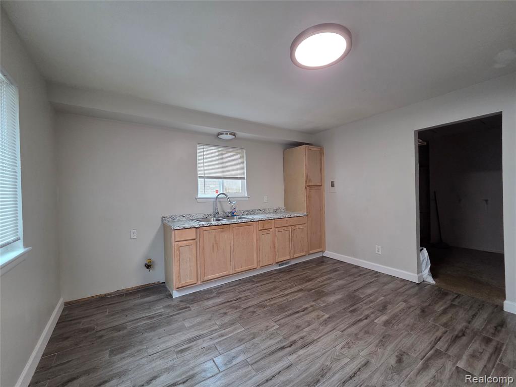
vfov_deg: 89.9
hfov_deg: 106.2
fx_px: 194
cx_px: 258
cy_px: 194
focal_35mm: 13
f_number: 2.2
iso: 250
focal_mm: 2.2
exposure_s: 1/60
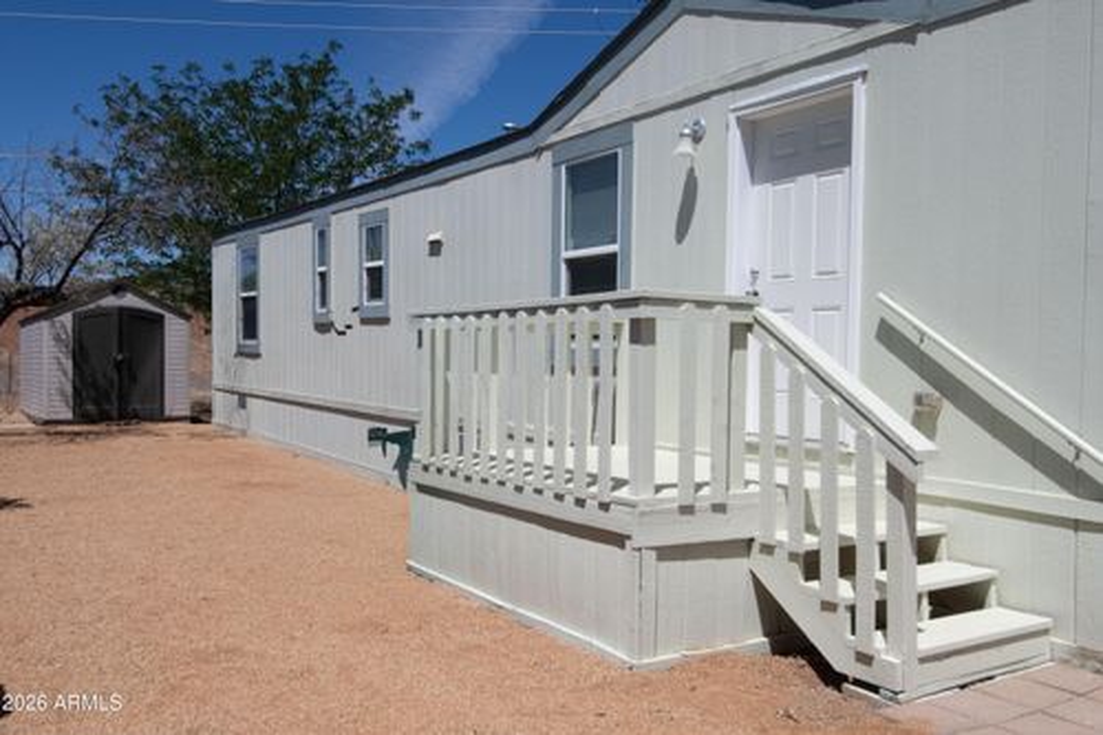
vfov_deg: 41.7
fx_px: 963
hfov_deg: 59.6
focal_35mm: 31
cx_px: 525
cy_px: 385
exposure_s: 1/5000
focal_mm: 20
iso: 640
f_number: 8
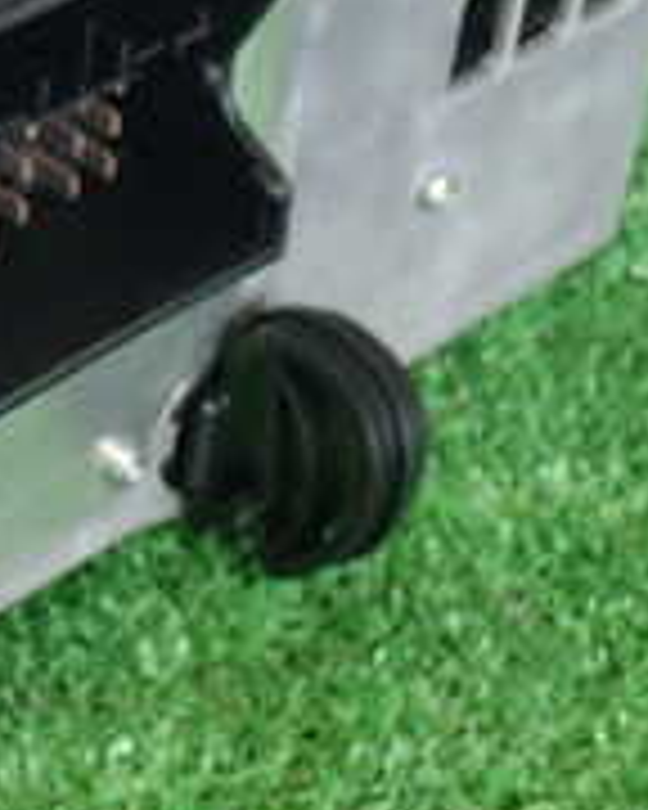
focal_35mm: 140
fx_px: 3356
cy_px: -18
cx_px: -400
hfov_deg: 10.5
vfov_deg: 13.6
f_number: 2.9
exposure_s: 1/100
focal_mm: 7.86
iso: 800
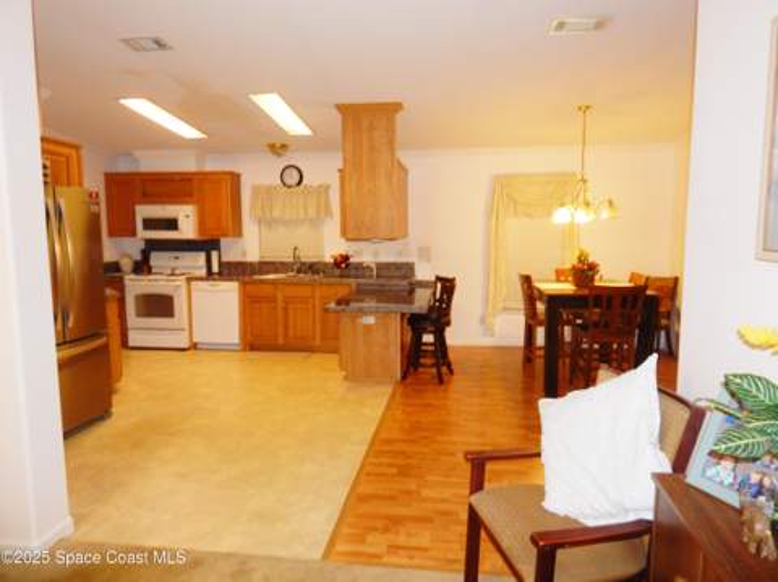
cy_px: 291
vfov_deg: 61.0
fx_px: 494
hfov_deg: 76.4
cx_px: 389
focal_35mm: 22
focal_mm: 4
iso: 200
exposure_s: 1/30
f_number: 3
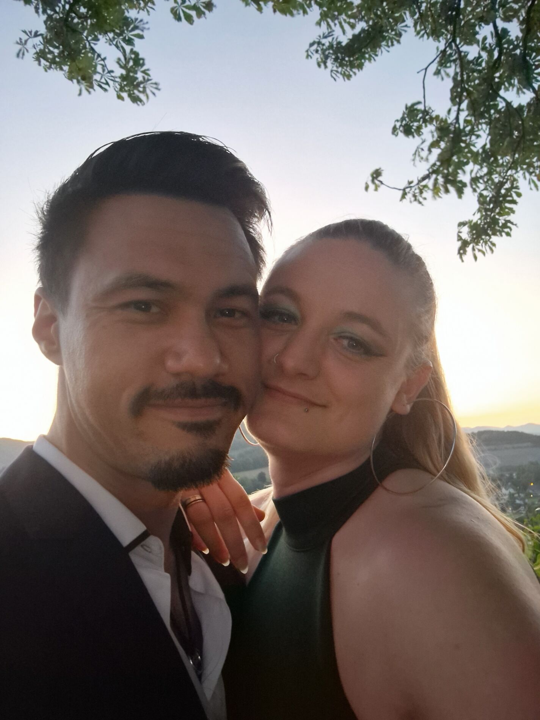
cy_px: 360
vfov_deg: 69.4
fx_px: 520
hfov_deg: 54.9
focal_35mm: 25
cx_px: 270
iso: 1250
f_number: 2.2
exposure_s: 1/17
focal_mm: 3.3
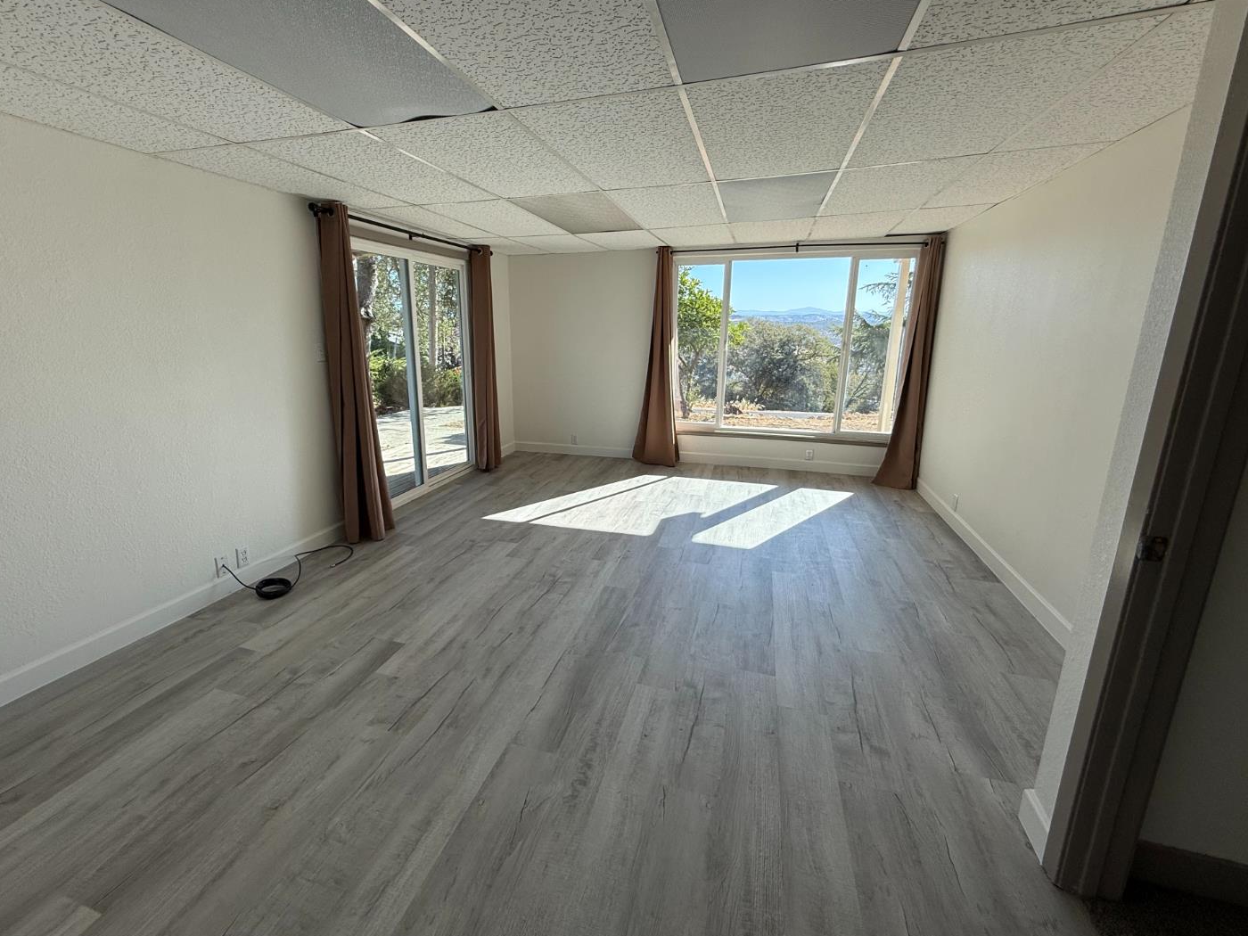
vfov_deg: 81.7
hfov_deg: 98.1
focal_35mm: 15
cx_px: 590
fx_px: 541
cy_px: 452
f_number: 2.2
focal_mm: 2.22
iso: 64
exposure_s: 1/326
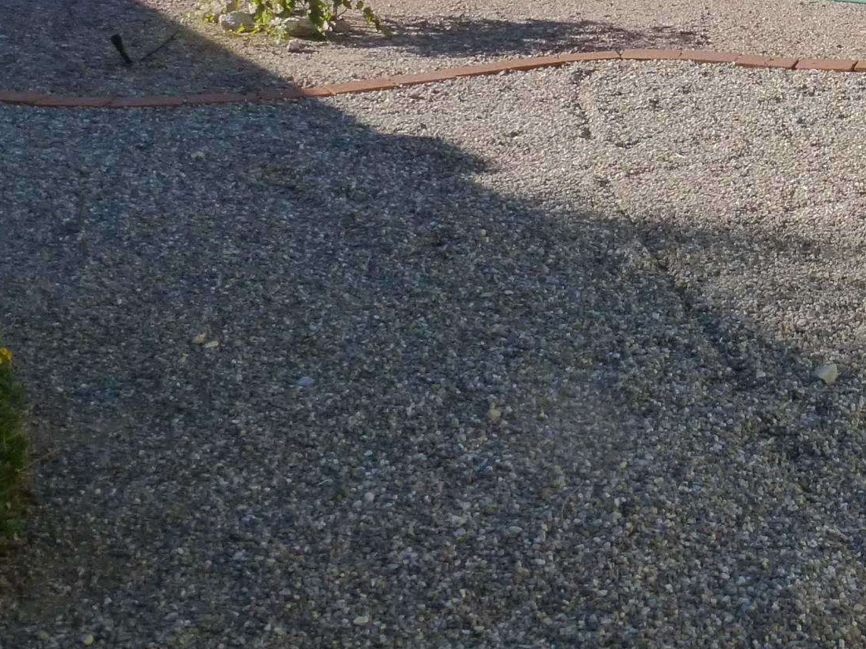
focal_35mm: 68
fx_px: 1701
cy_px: 53
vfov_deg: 21.1
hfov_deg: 26.6
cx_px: 917
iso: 200
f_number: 4.5
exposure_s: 1/800
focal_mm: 4.3
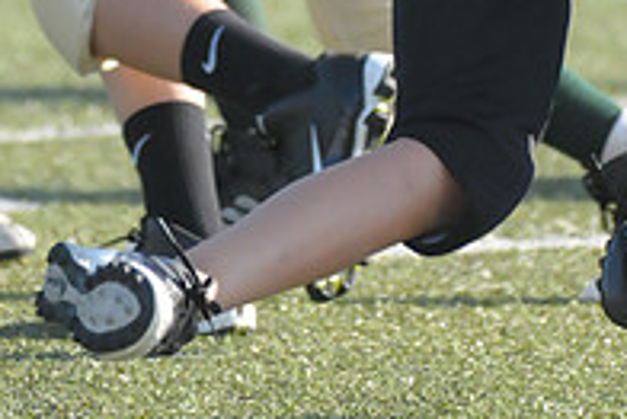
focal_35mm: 1196
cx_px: 561
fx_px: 20845
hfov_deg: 1.7
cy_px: -349
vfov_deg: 1.2
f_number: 4
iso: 1600
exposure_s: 1/4000
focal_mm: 270
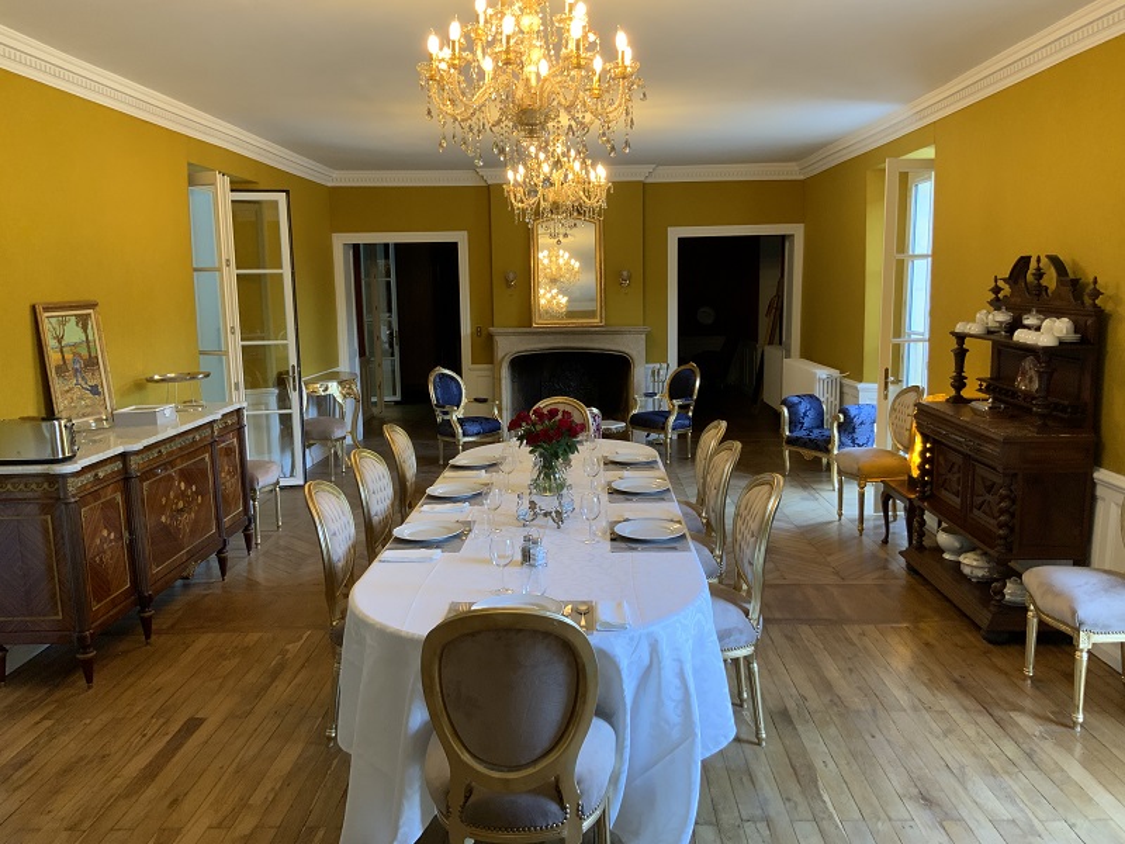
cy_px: 422
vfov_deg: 48.2
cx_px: 562
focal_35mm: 29
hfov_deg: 61.7
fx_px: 942
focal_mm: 3
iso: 100
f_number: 1.8
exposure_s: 1/50
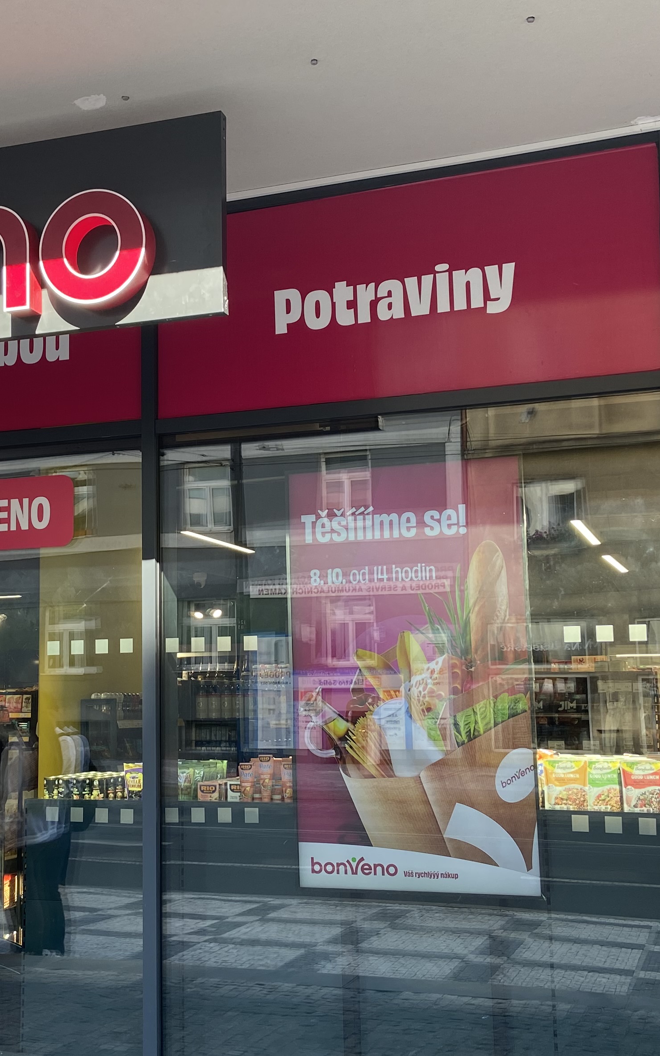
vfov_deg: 42.6
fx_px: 1352
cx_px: 214
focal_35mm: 47
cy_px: 552
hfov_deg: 27.2
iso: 32
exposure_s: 1/144
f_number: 1.8
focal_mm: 4.25
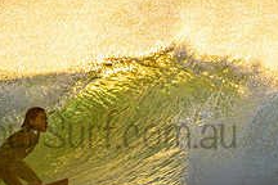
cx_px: 100
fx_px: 16053
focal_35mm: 2079
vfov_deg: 0.7
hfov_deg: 1.0
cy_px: 119
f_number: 5.6
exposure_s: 1/1250
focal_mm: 500
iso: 280
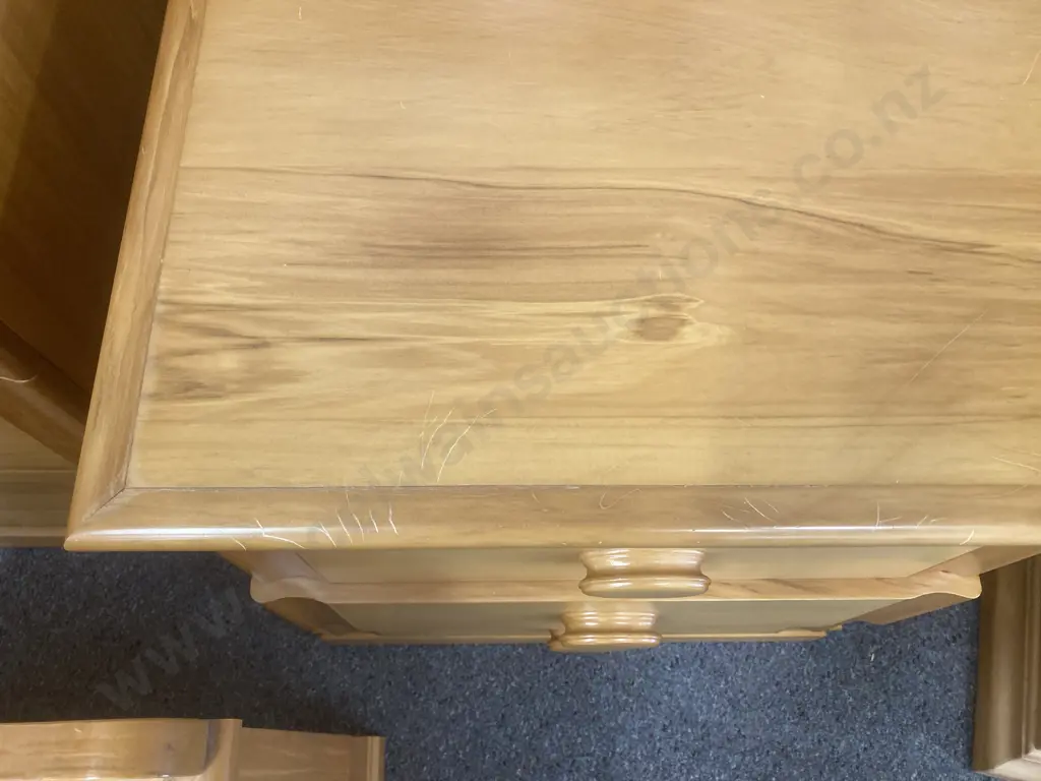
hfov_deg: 63.4
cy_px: 390
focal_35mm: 28
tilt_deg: -67.3
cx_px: 520
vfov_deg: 49.7
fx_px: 842
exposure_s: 1/50
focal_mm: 3.99
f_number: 1.8
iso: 160
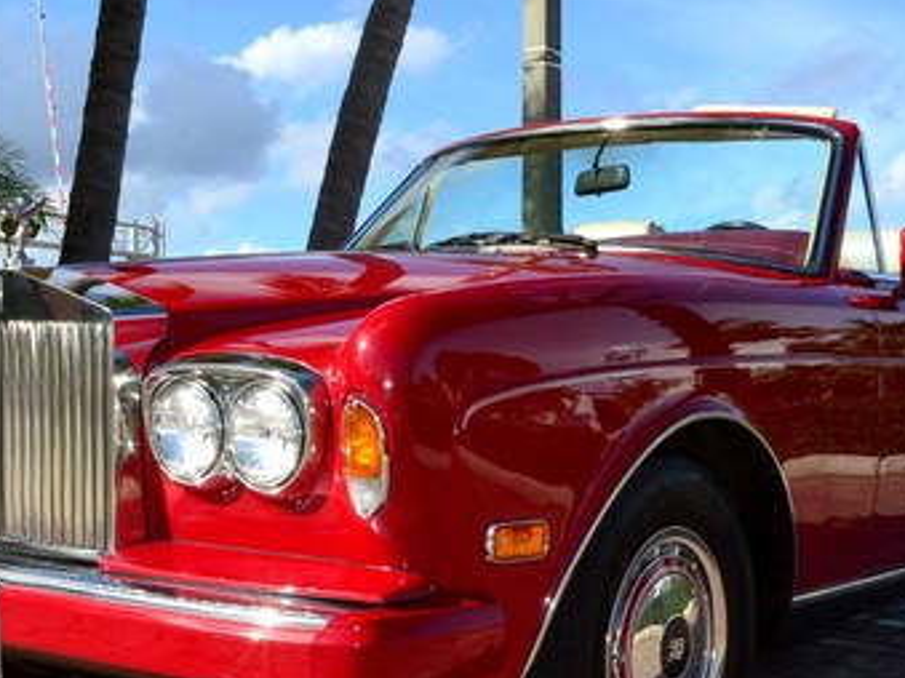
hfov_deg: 32.2
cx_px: 494
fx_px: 1568
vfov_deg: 24.3
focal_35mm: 60
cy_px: 463
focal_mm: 22
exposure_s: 1/200
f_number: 22
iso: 800
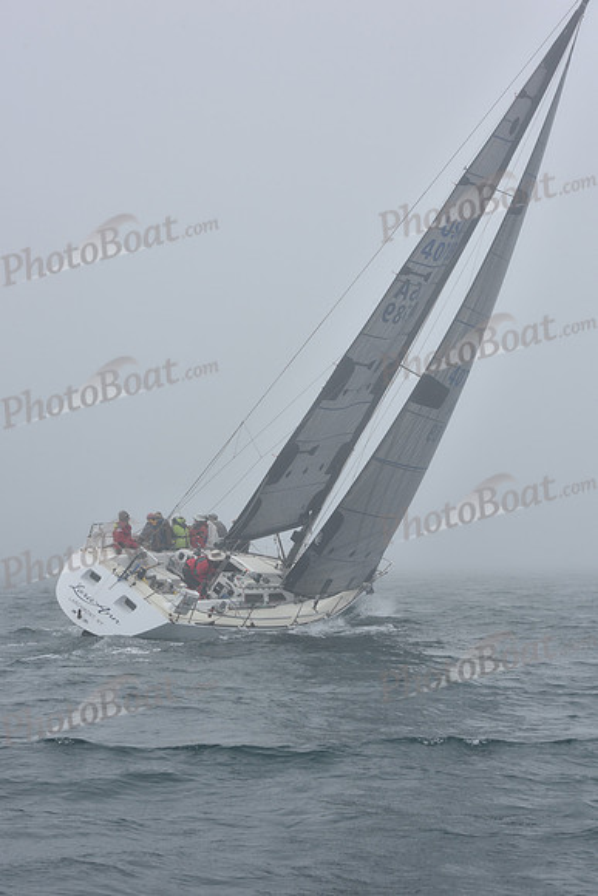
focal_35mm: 70
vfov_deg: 28.8
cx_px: 299
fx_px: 1743
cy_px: 448
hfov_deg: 19.5
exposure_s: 1/800
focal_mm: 70
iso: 250
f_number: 10
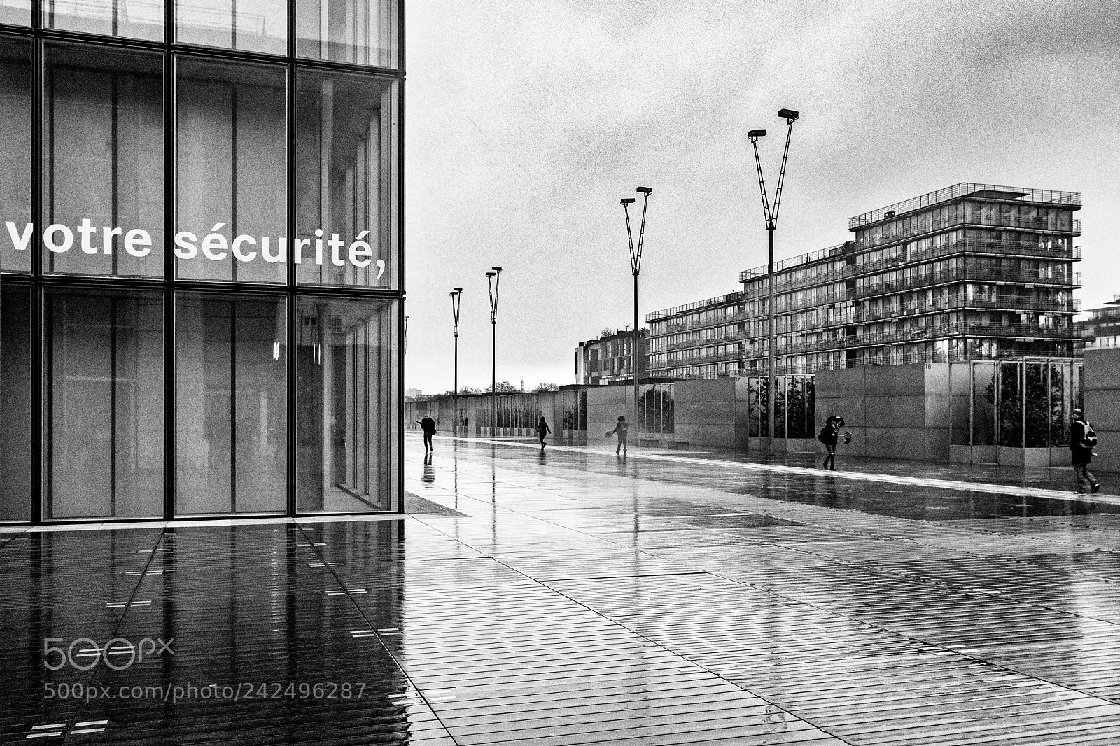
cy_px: 373
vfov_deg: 43.6
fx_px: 933
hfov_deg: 61.9
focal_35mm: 30
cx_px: 560
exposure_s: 1/60
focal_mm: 20
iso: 2500
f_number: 5.6
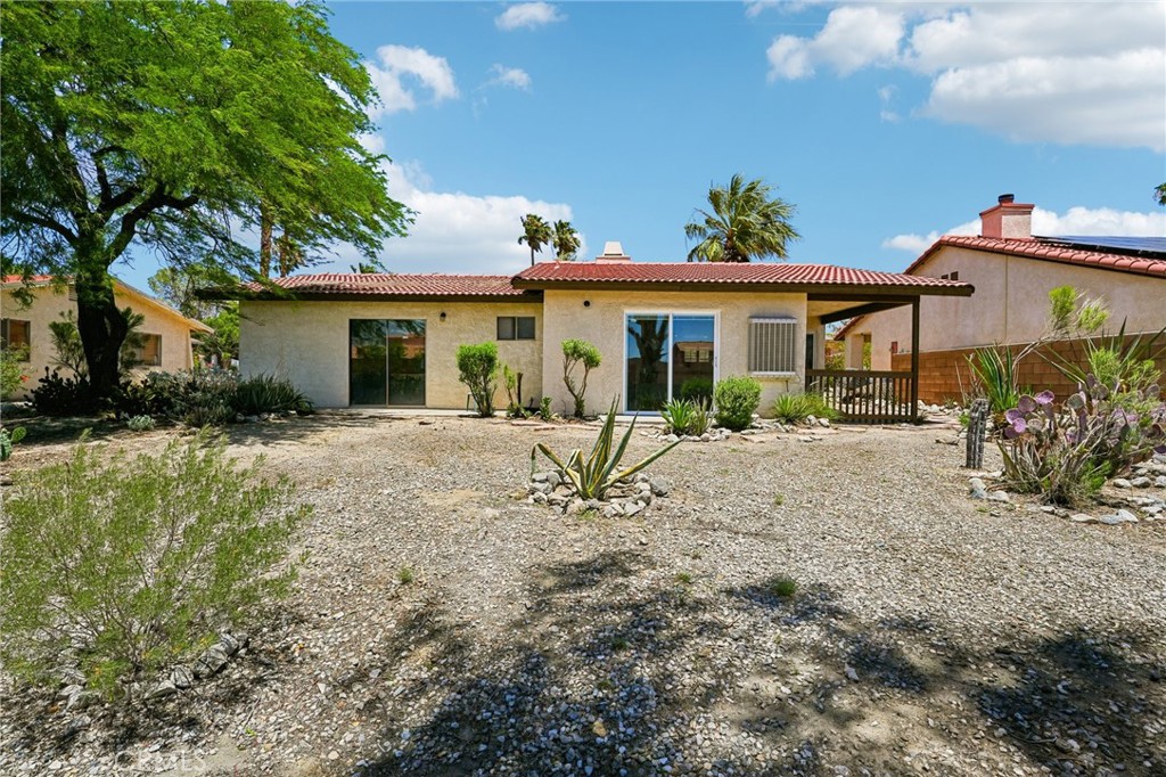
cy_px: 388
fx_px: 557
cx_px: 583
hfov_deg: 92.6
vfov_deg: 69.8
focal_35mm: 17
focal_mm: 17.2
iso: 125
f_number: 8
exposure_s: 1/1000
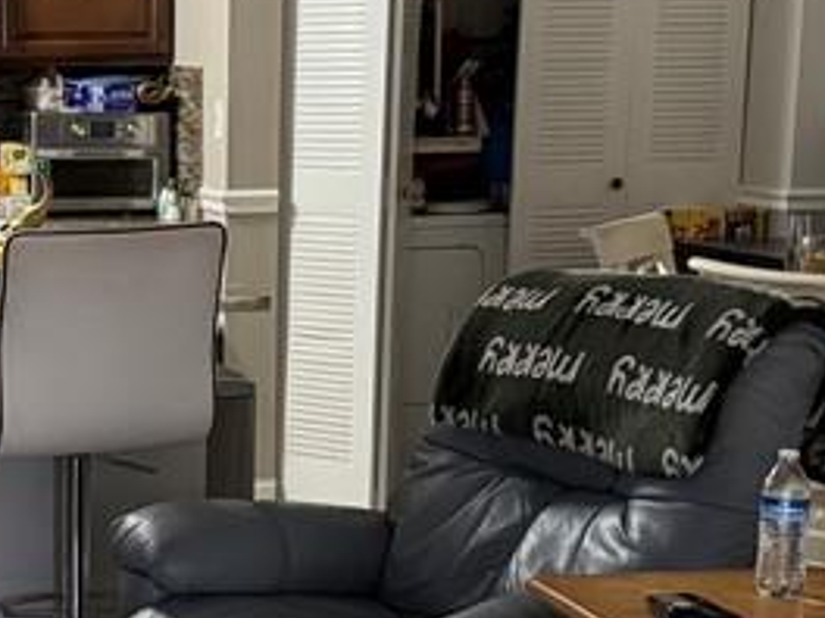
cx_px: 103
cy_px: 453
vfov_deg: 15.8
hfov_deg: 20.7
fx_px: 2216
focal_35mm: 93
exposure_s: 1/40
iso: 640
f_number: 1.78
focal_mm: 6.76
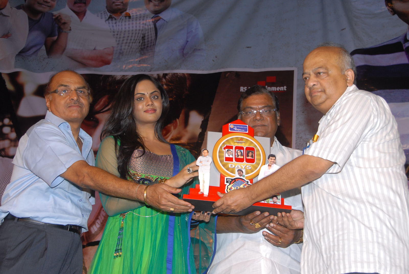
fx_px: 683
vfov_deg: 22.7
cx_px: 204
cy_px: 137
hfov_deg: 33.3
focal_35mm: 60
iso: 320
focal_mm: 40
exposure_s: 1/125
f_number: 6.3
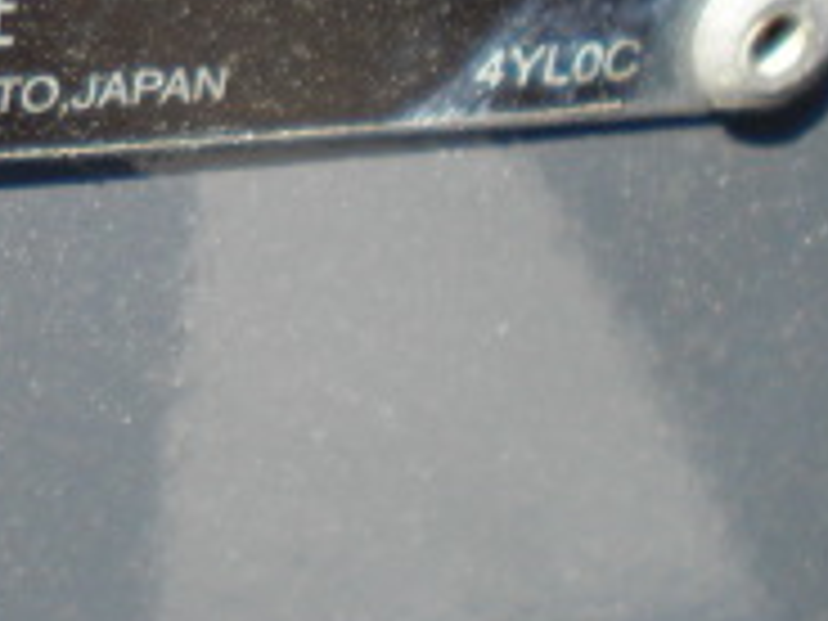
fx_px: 3157
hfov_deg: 14.0
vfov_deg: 10.8
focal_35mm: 132
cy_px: -297
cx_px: -428
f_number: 3.1
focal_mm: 6.3
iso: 64
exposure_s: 1/200
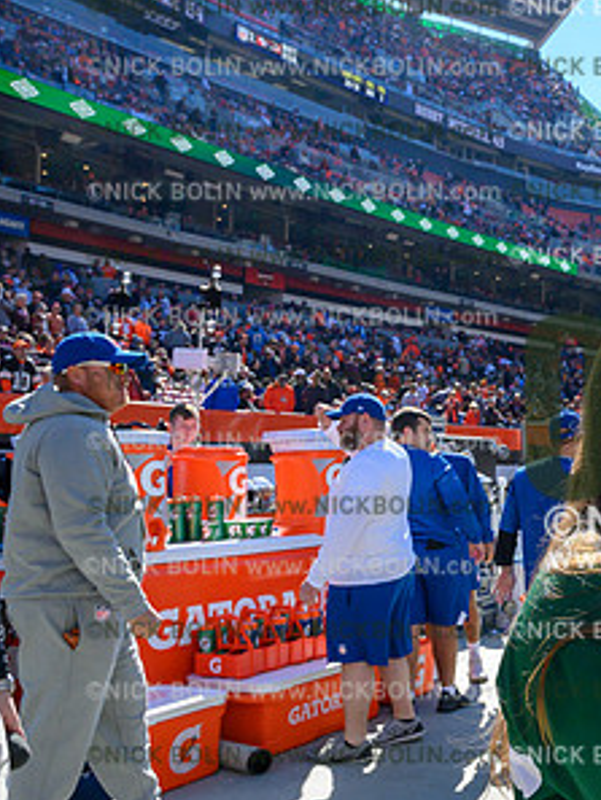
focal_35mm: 45
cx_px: 714
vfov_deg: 42.0
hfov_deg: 28.2
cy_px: 443
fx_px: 1041
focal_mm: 24
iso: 1000
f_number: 8
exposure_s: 1/2000
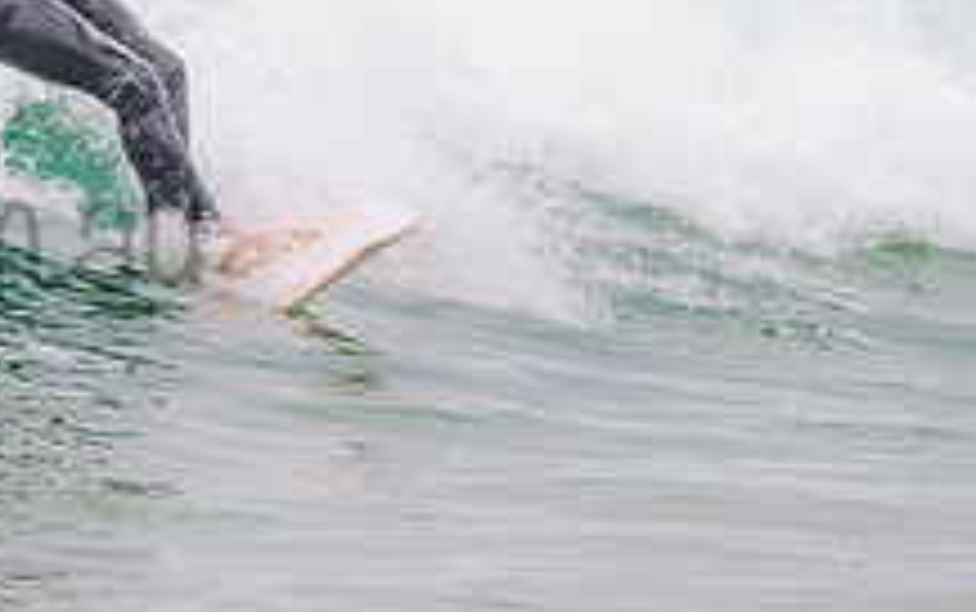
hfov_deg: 1.3
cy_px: 22
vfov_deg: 0.8
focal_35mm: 1667
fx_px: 44375
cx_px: -85
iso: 400
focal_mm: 500
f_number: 5.6
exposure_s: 1/800
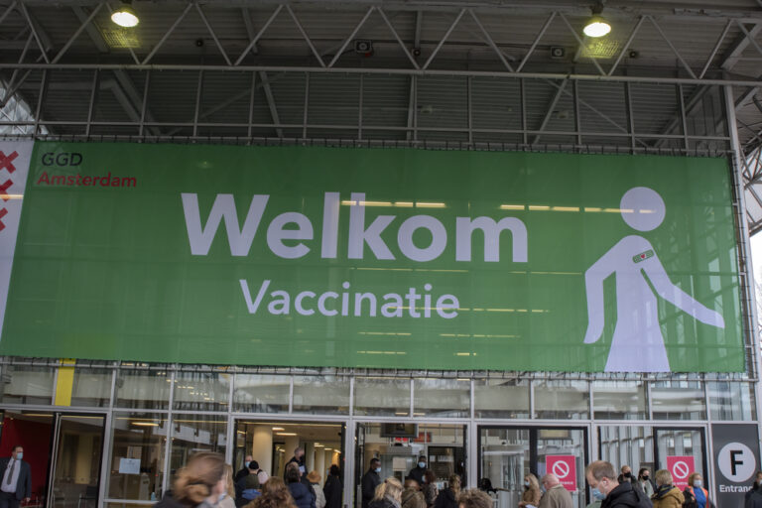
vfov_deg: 36.9
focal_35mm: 36
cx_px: 381
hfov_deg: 53.1
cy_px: 254
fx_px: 762
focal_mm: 24
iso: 900
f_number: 8
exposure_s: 1/40
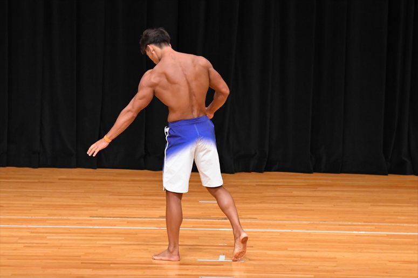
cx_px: 209
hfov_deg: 7.6
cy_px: 139
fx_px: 3134
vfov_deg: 5.1
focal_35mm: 270
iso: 4000
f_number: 5.6
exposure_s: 1/400
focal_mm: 180
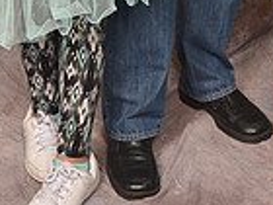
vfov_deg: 9.6
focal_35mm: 143
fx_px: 1128
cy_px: -228
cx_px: 172
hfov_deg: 13.8
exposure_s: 1/60
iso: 200
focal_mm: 24
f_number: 5.6
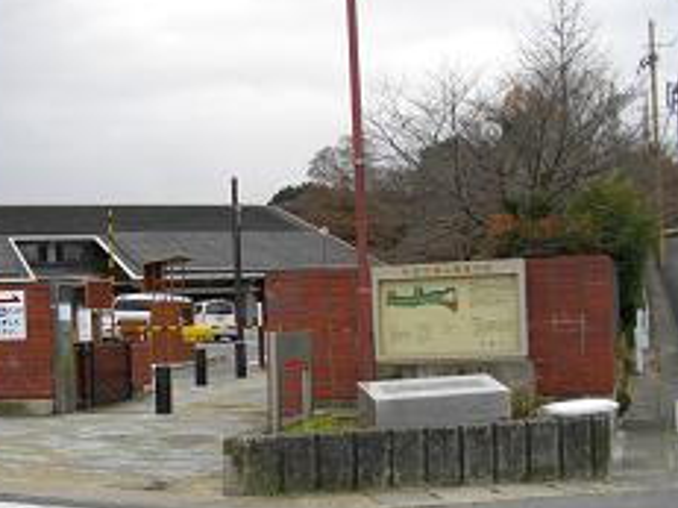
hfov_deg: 35.3
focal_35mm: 54
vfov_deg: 26.9
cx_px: 245
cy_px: 314
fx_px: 1057
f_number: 2.9
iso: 100
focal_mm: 5.7
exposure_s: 1/400
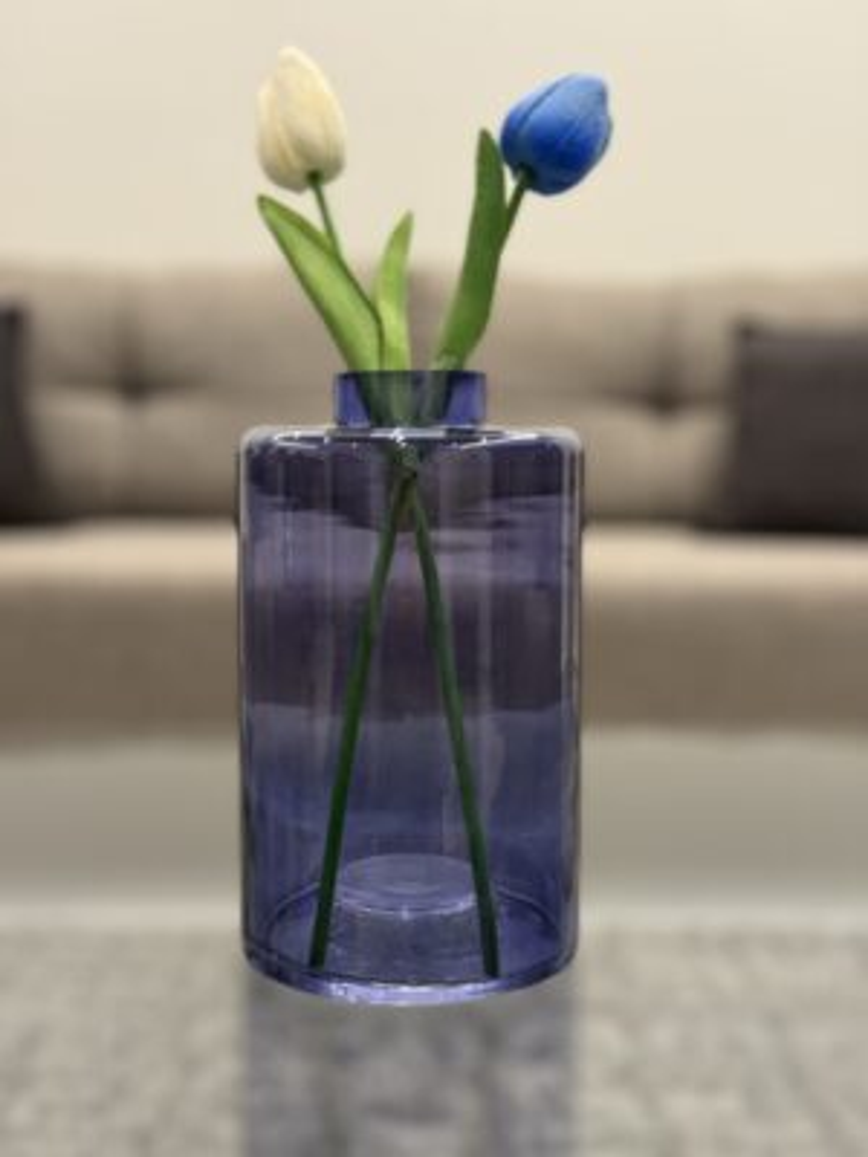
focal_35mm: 48
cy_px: 578
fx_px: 1605
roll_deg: -0.6
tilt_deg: -6.2
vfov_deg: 39.7
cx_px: 434
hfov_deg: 30.3
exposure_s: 1/50
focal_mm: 6.76
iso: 125
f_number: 1.78
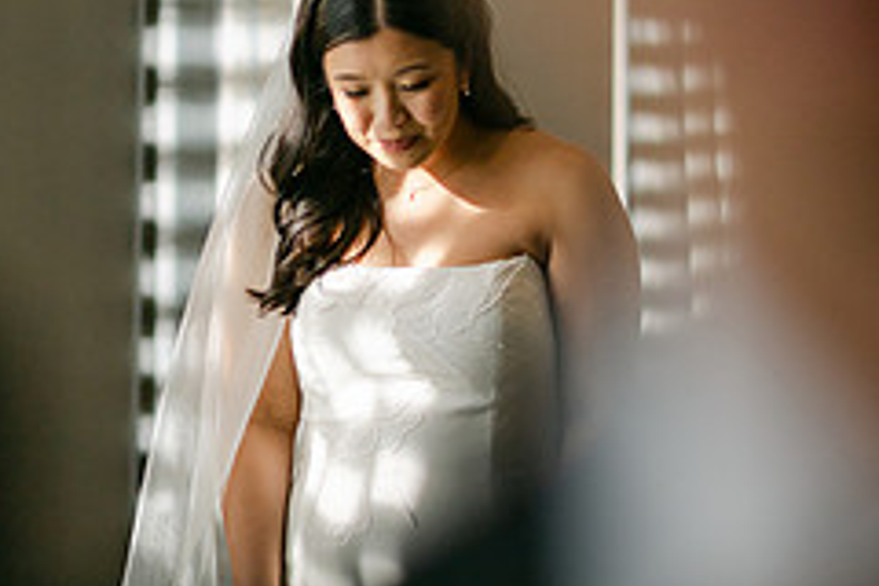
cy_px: 24
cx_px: 429
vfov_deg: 6.7
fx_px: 5005
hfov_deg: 10.0
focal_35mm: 205
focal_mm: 85
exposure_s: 1/5000
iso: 500
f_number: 1.8
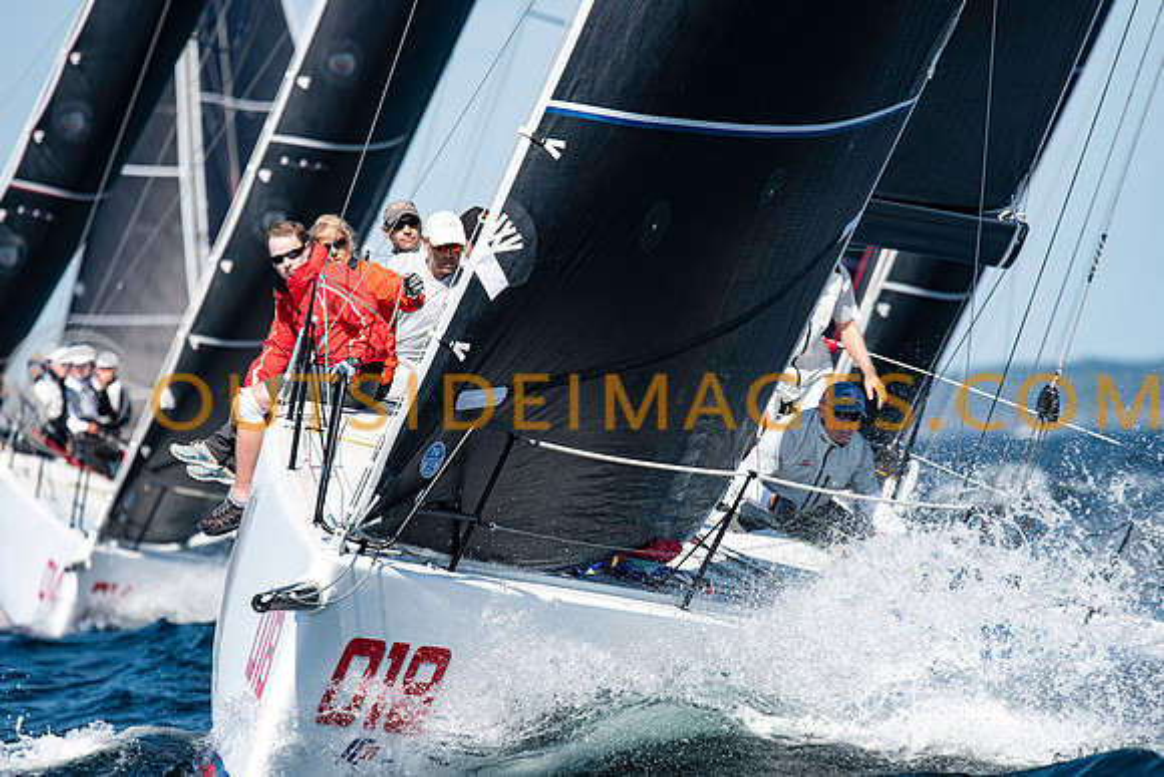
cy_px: 388
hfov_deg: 4.6
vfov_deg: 3.1
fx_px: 14553
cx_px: 582
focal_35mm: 450
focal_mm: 300
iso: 320
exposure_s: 1/1600
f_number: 5
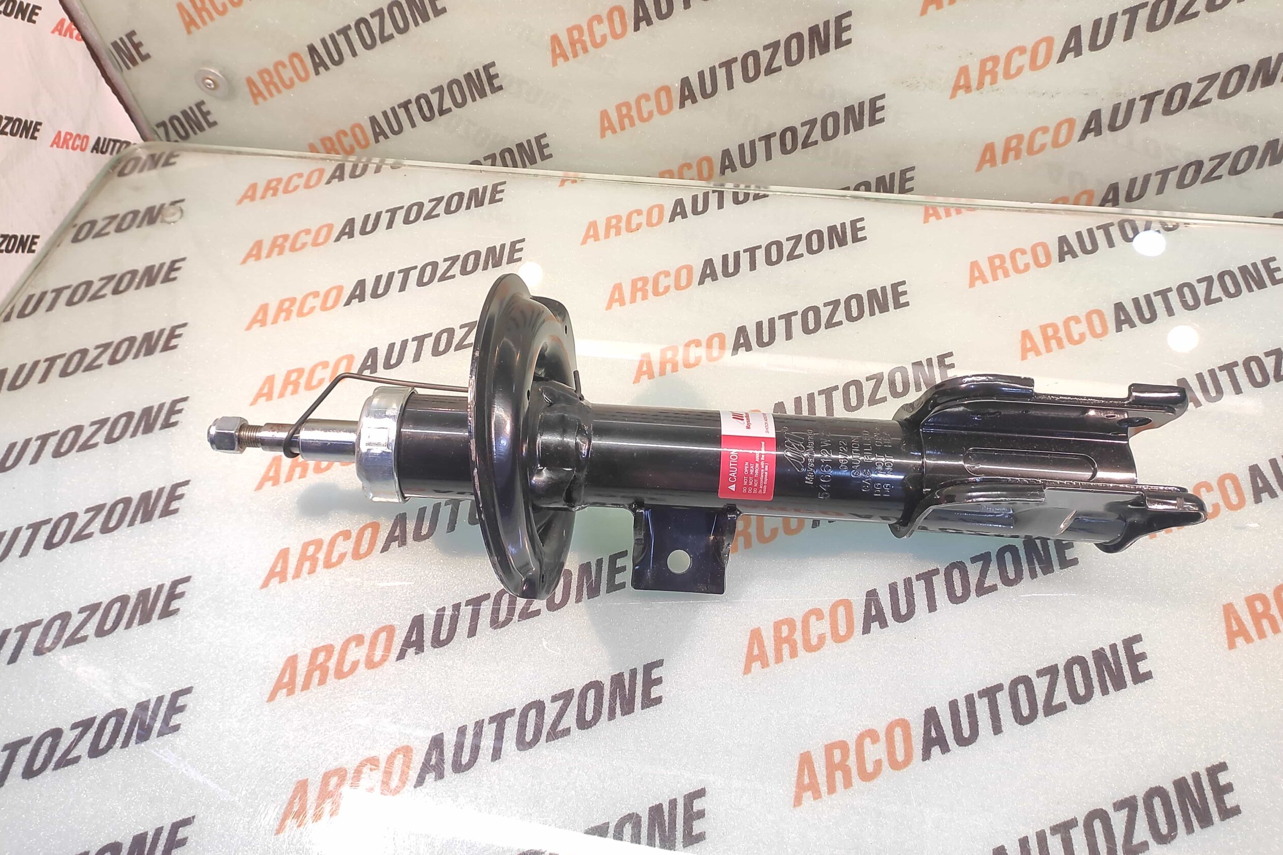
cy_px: 367
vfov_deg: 67.1
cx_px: 636
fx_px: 641
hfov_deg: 90.0
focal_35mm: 18
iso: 303
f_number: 1.79
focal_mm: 4.74
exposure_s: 1/33
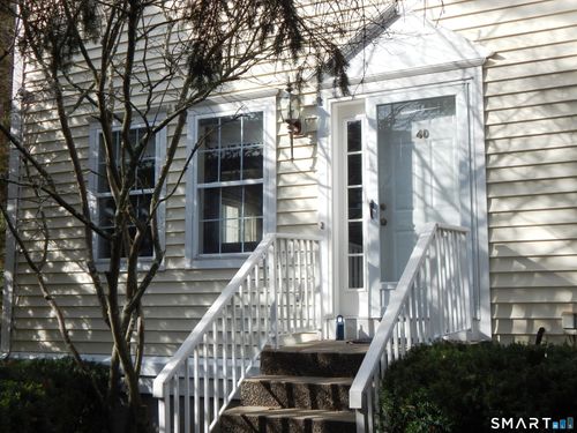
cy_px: 216
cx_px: 288
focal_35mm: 43
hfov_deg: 43.9
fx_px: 717
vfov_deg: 33.6
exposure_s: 1/1000
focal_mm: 7.7
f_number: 3.6
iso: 125
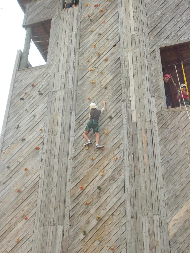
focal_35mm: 52
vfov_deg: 36.8
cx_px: 95
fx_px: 380
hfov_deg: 28.0
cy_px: 126
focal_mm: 9.1
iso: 88
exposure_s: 1/150
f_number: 4.4
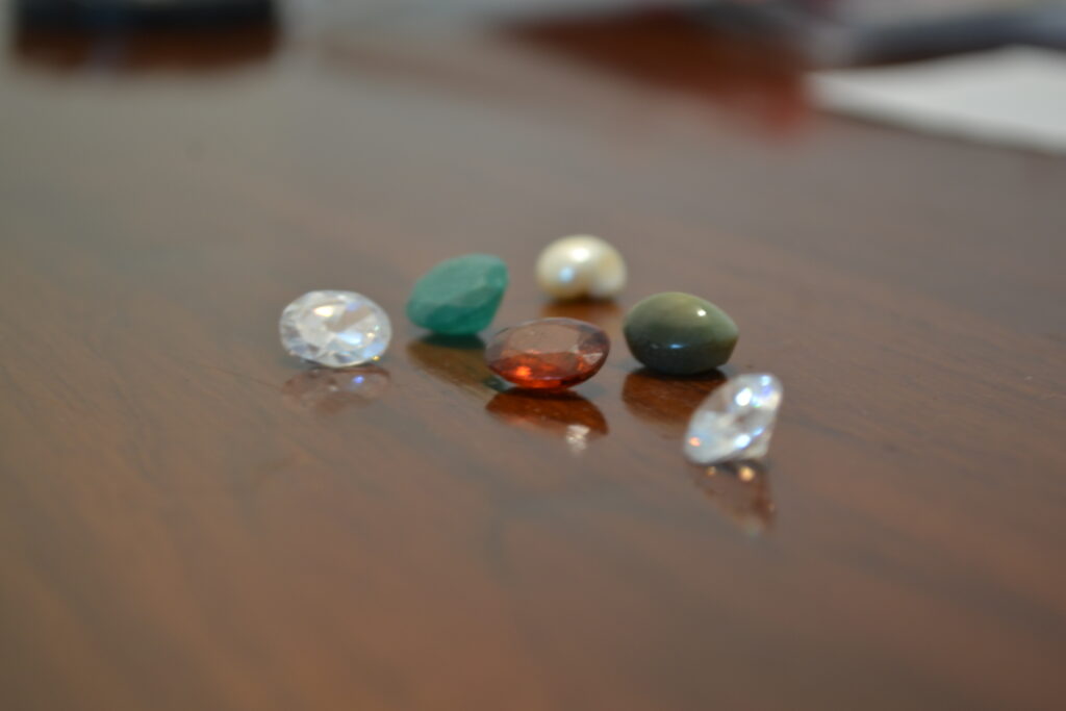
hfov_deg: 24.6
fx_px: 2443
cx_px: 533
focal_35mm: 82
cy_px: 356
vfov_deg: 16.6
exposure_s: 1/3
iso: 200
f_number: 5.6
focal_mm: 55
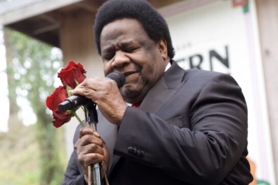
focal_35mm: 180
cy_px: 95
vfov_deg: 7.6
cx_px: 192
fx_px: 1387
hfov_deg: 11.4
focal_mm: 85
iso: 500
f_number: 5.6
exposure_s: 1/125
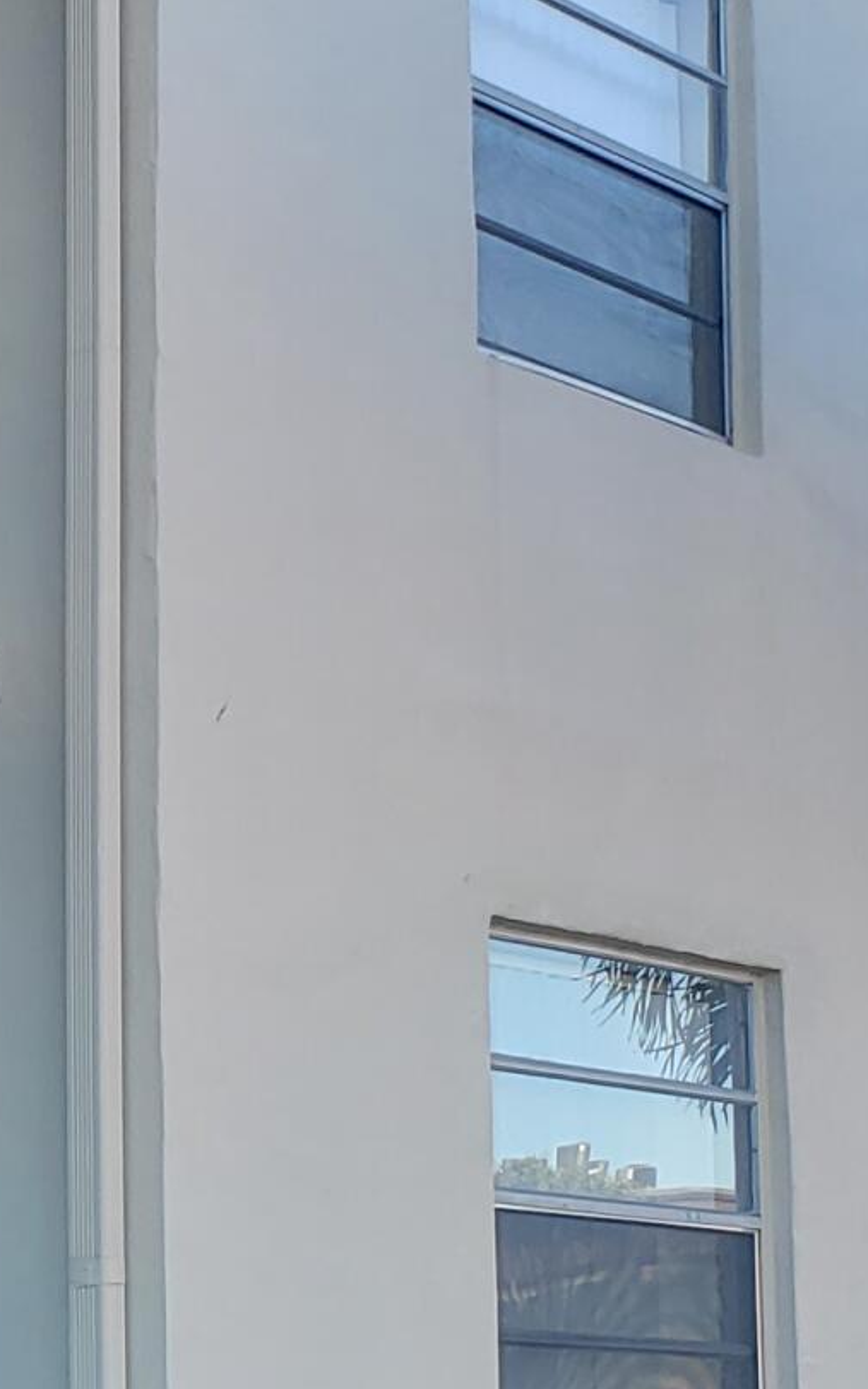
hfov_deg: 12.1
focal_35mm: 102
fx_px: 3860
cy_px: 964
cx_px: -526
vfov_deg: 20.3
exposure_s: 1/241
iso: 50
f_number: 2.4
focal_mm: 4.3
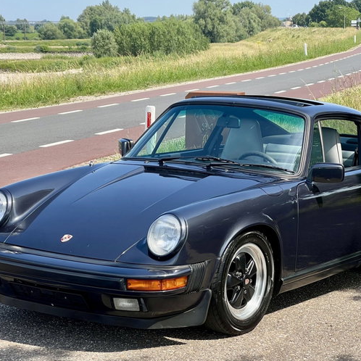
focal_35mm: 105
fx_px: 1239
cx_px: 202
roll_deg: +1.2
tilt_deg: -7.4
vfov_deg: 16.6
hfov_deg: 16.6
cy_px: 194
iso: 32
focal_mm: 9
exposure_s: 1/413
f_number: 2.8
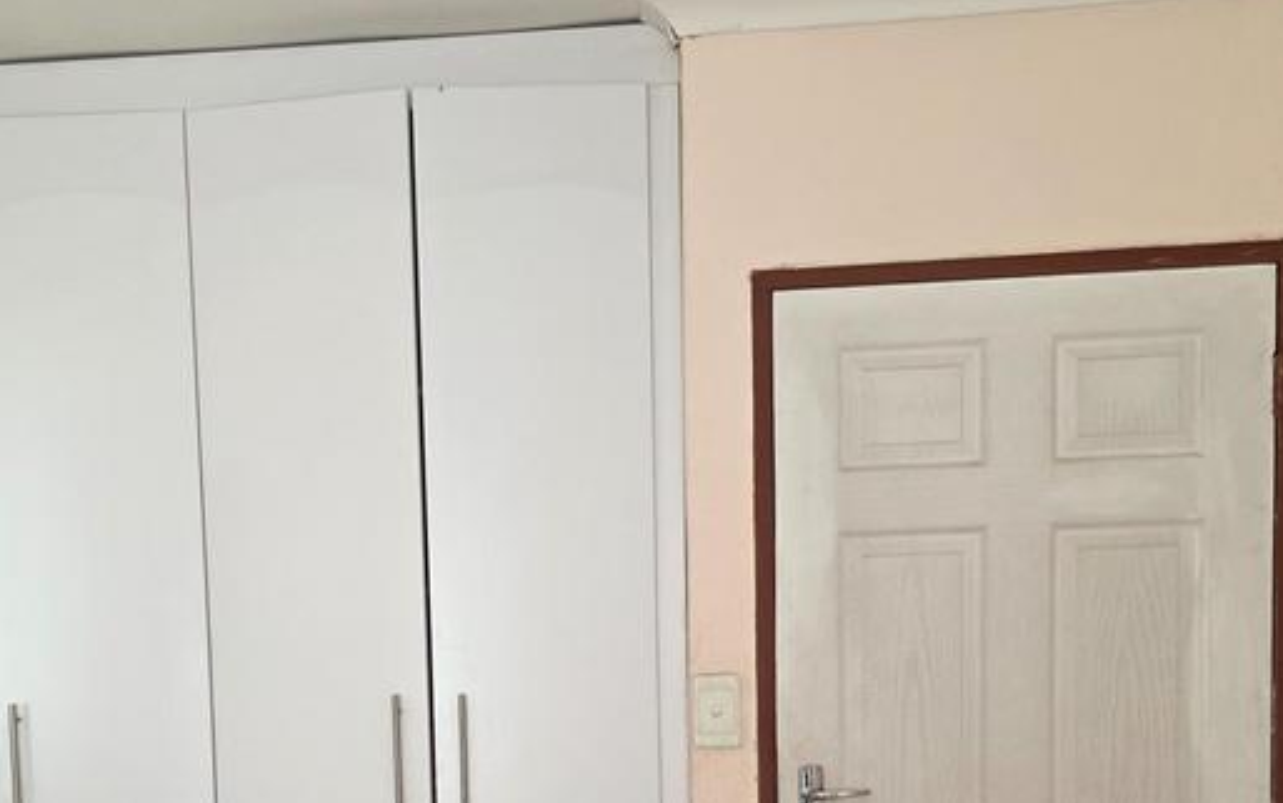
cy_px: 728
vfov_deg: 31.9
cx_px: 478
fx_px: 1329
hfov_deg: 51.0
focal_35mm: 38
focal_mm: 6.3
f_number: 1.7
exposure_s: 1/180
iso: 200
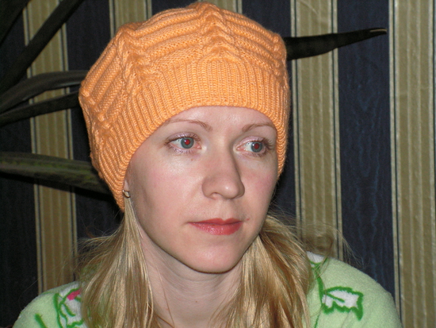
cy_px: 164
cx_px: 218
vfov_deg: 13.7
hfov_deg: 18.2
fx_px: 1361
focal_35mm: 108
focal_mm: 18.1
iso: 160
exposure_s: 1/100
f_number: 3.4
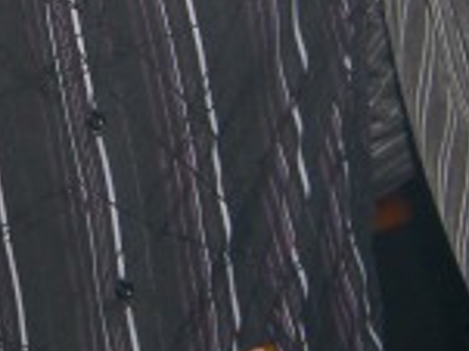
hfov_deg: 12.9
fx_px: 2044
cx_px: -47
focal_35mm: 151
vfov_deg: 9.5
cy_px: -227
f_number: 2.8
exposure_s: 1/60
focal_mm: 7.9
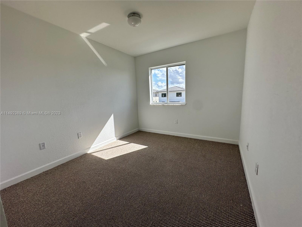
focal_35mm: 14
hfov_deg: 102.1
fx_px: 122
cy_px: 114
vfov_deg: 85.7
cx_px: 151
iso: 40
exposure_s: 1/300
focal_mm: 2.22
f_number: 2.2
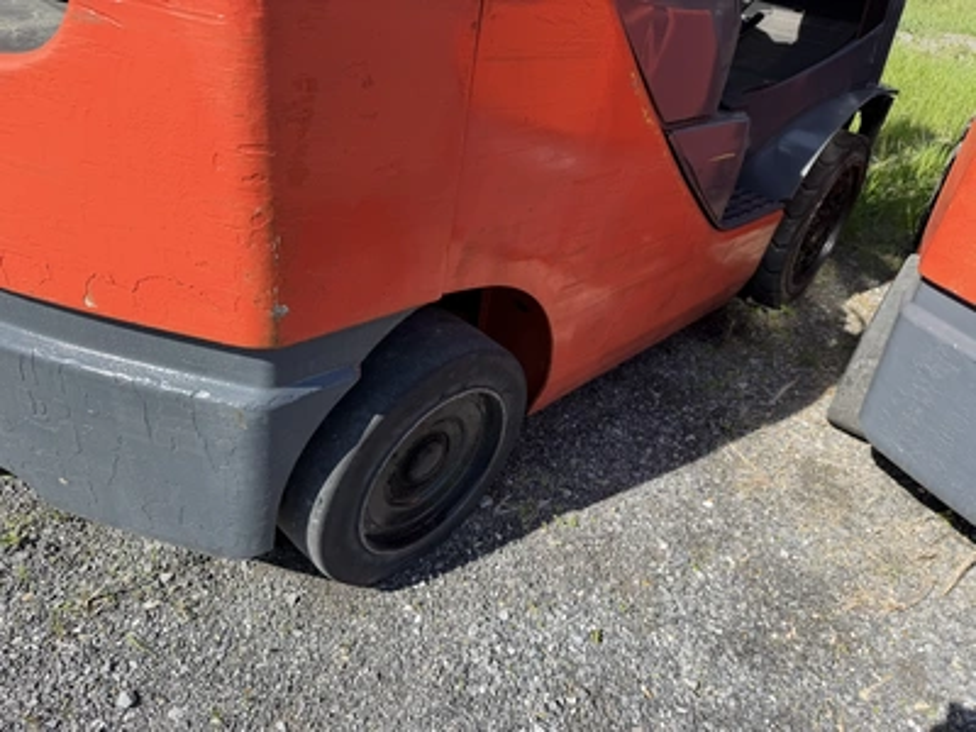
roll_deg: -9.0
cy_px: 366
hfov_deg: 71.6
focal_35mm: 24
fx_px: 677
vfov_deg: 56.8
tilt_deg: -34.0
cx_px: 488
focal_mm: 6.76
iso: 80
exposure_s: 1/1770
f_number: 1.78
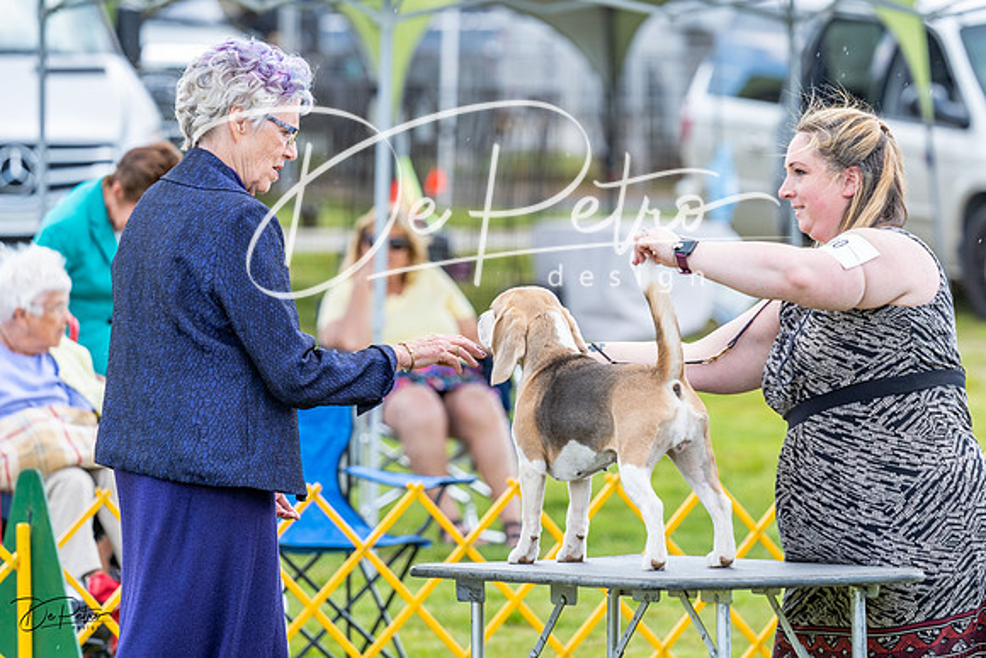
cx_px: 530
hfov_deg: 7.8
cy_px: 294
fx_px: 7196
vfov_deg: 5.2
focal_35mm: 263
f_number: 4
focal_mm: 200
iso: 400
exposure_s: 1/640
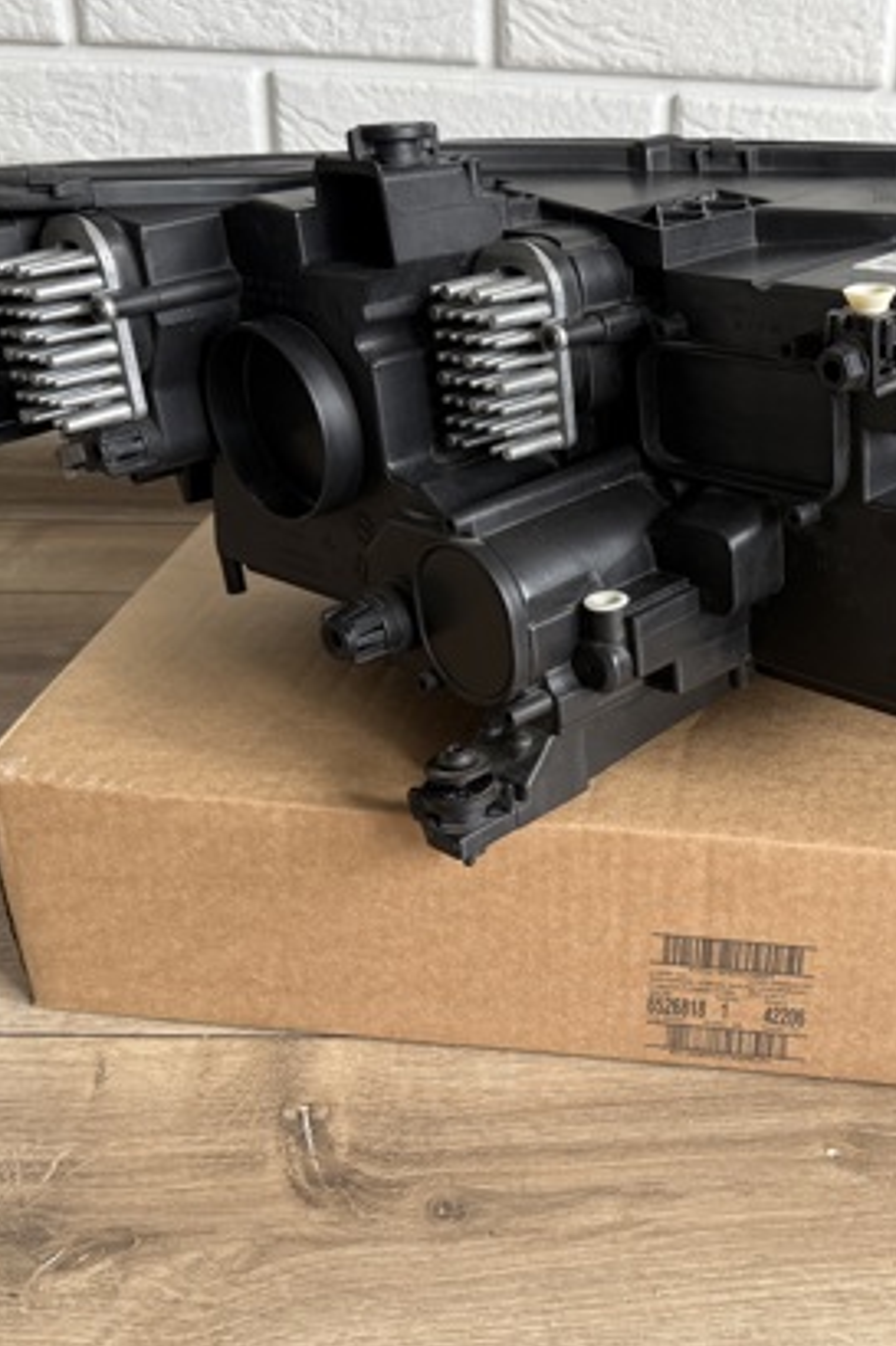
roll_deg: -3.4
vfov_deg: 49.5
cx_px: 725
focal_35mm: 39
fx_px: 1457
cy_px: 624
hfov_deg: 33.1
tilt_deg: -27.0
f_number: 1.78
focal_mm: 6.76
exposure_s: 1/121
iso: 200
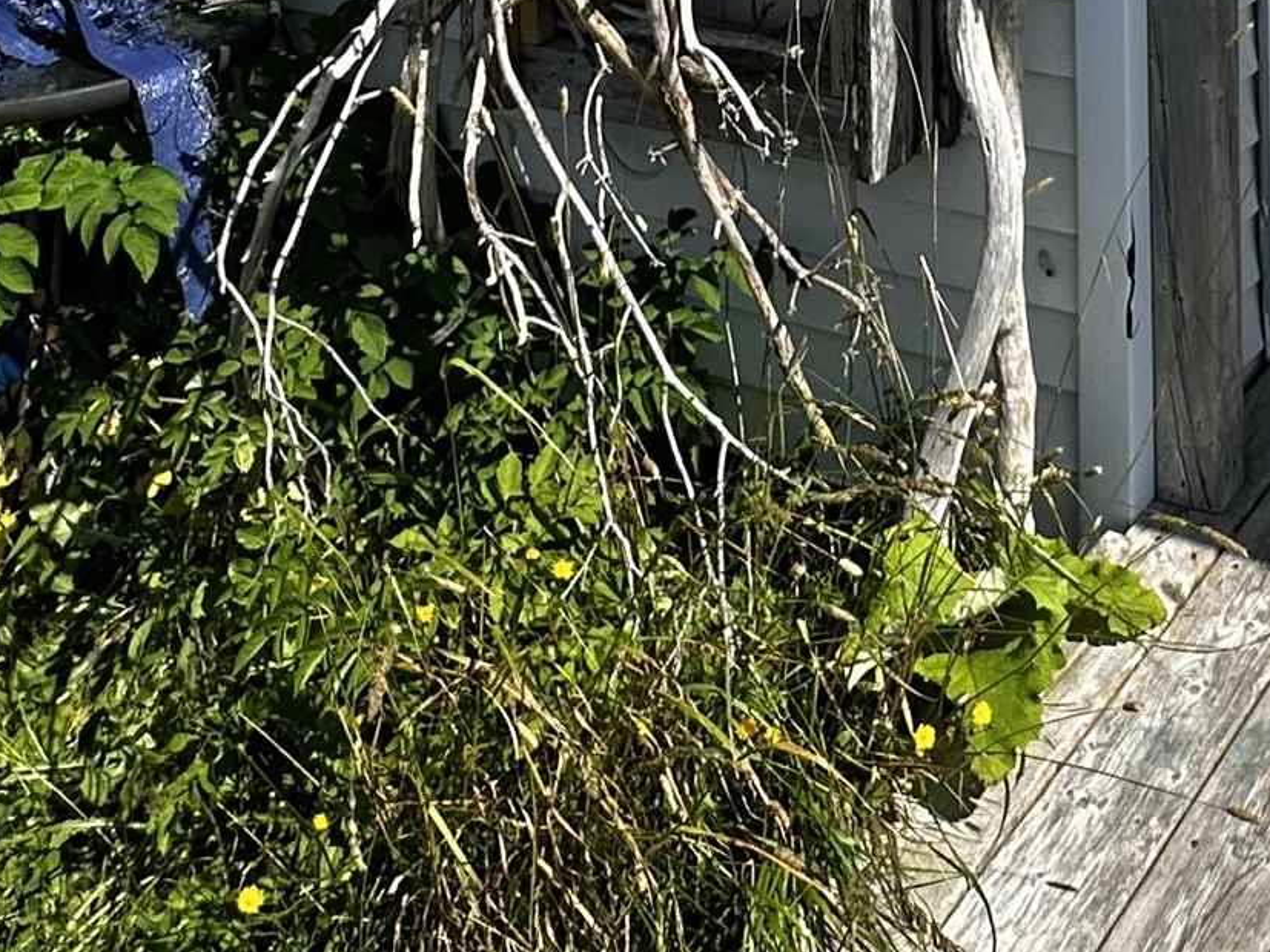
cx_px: 1147
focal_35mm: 52
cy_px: -461
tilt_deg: -3.5
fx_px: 1908
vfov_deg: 22.9
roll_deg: +0.6
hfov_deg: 34.7
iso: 40
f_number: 2.2
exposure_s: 1/1247
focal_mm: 2.22
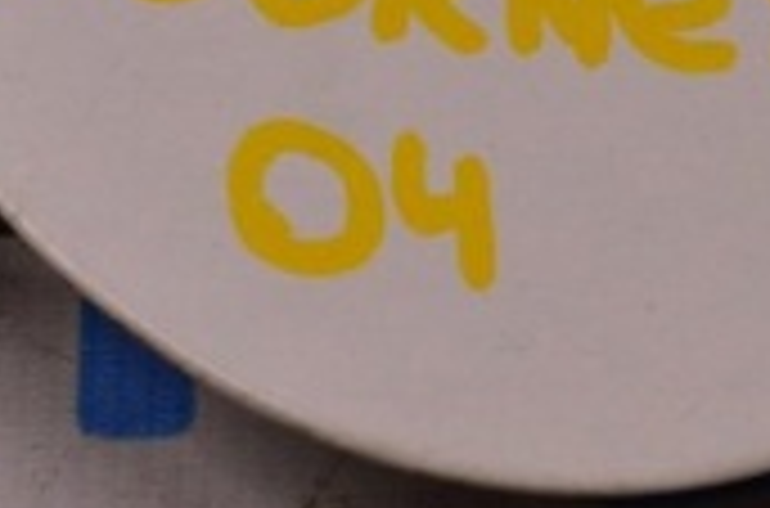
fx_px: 3839
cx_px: 500
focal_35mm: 180
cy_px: 119
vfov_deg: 7.6
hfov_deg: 11.4
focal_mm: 32
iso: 1600
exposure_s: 1/250
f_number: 8
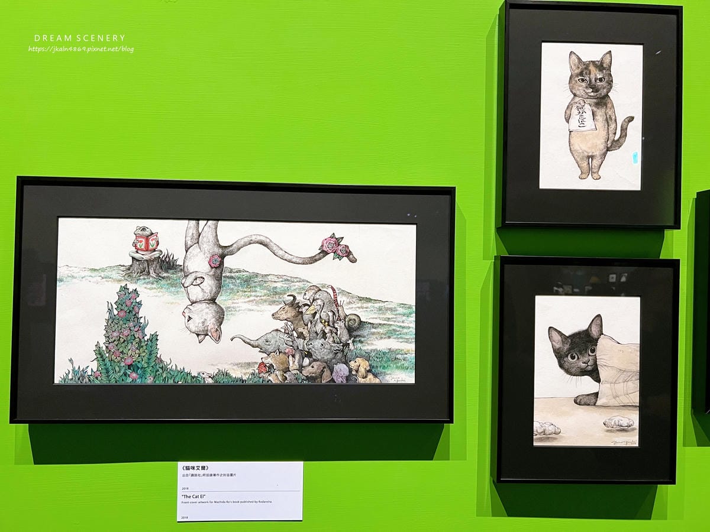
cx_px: 355
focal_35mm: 26
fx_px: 533
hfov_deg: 67.3
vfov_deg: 53.1
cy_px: 266
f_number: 1.5
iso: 400
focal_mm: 5.7
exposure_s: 1/60
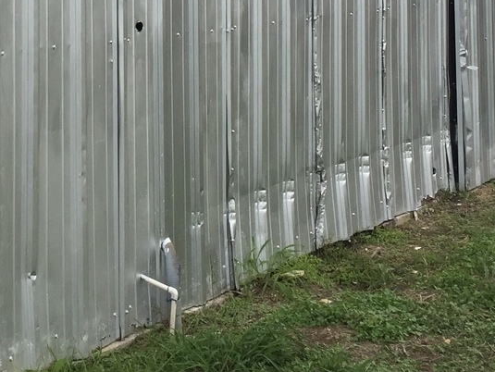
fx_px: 1116
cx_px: 88
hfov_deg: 24.5
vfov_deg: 17.9
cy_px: -89
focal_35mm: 78
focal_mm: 4.15
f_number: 2.2
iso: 32
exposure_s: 1/1319
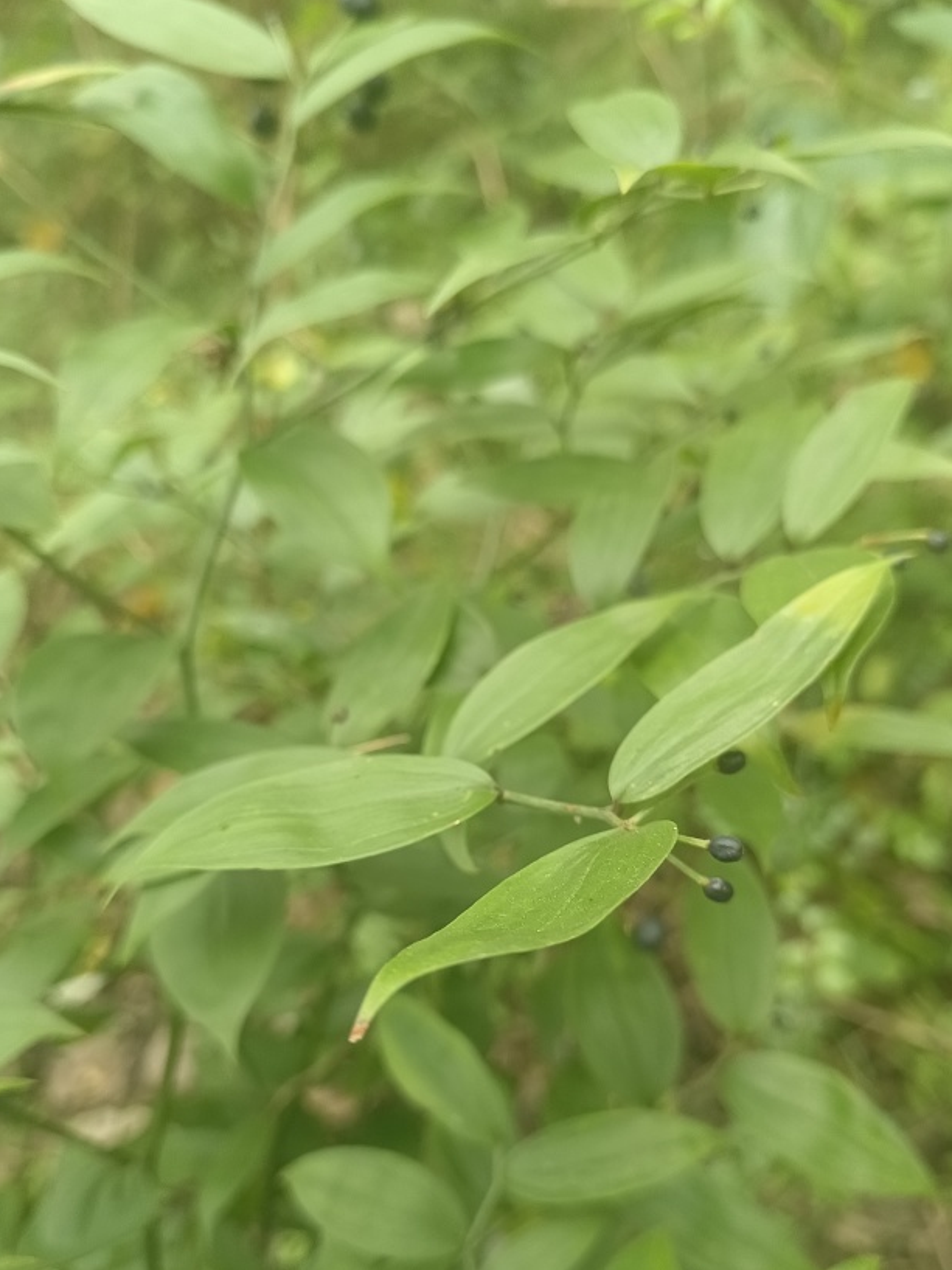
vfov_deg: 59.6
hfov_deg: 46.8
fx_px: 1101
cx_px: 481
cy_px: 751
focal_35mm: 30
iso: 1346
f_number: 1.88
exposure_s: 1/120
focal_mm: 5.59
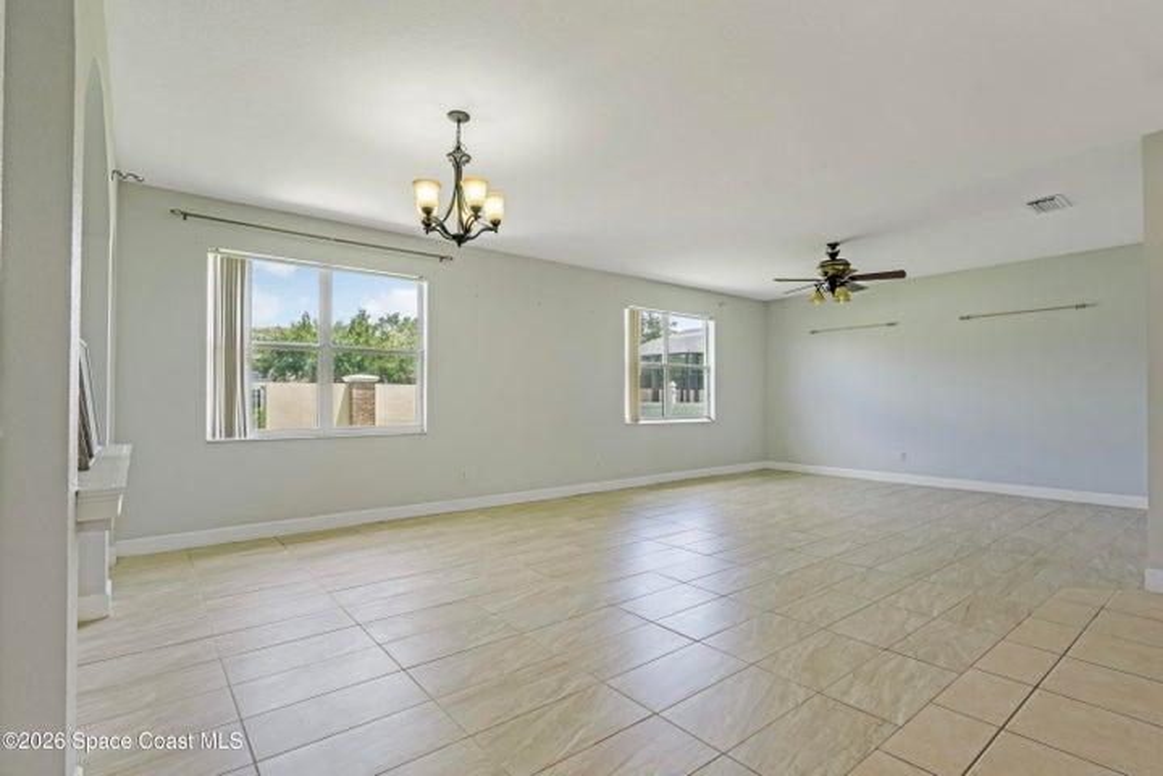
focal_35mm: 16
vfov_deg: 72.1
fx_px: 533
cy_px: 388
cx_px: 582
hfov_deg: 95.0
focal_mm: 11
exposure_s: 1/640
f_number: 9
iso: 250
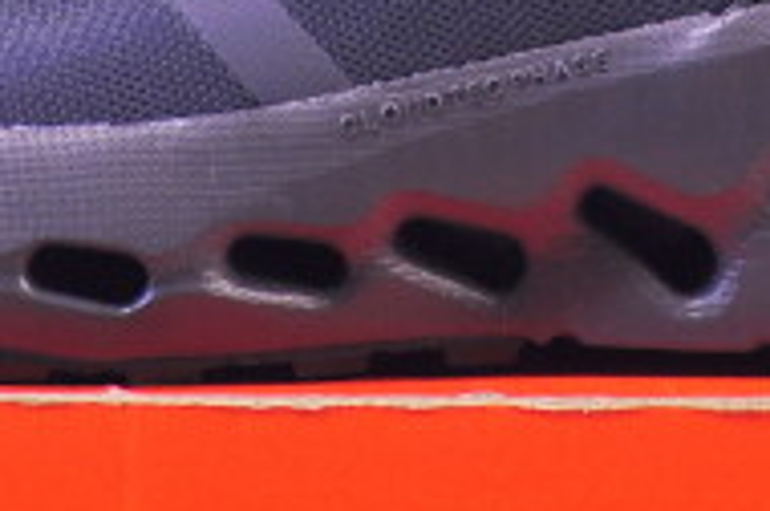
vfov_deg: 4.3
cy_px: -501
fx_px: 6747
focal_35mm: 316
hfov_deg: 6.5
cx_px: 357
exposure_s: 1/320
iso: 250
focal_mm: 50
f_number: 2.2
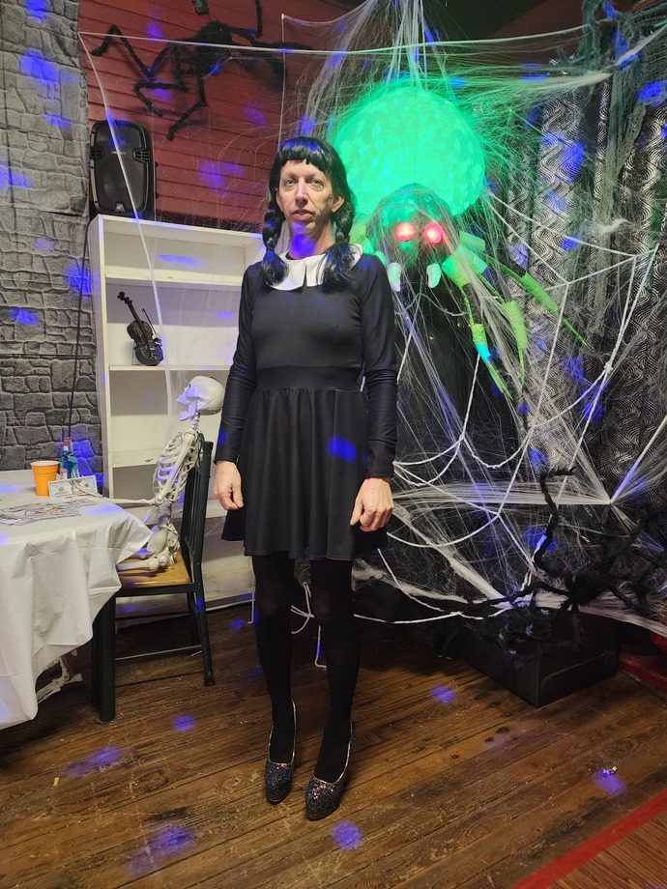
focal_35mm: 23
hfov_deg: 58.9
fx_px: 591
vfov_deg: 73.9
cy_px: 444
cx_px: 334
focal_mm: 6.4
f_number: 1.8
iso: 640
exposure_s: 1/40
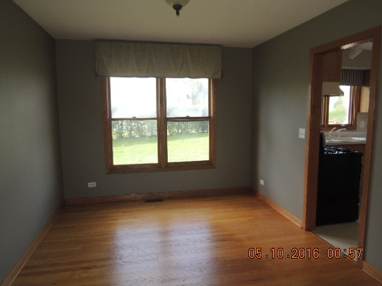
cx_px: 191
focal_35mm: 24
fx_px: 265
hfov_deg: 71.6
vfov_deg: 56.8
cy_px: 143
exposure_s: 1/60
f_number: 2.8
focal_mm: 4.3
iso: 100
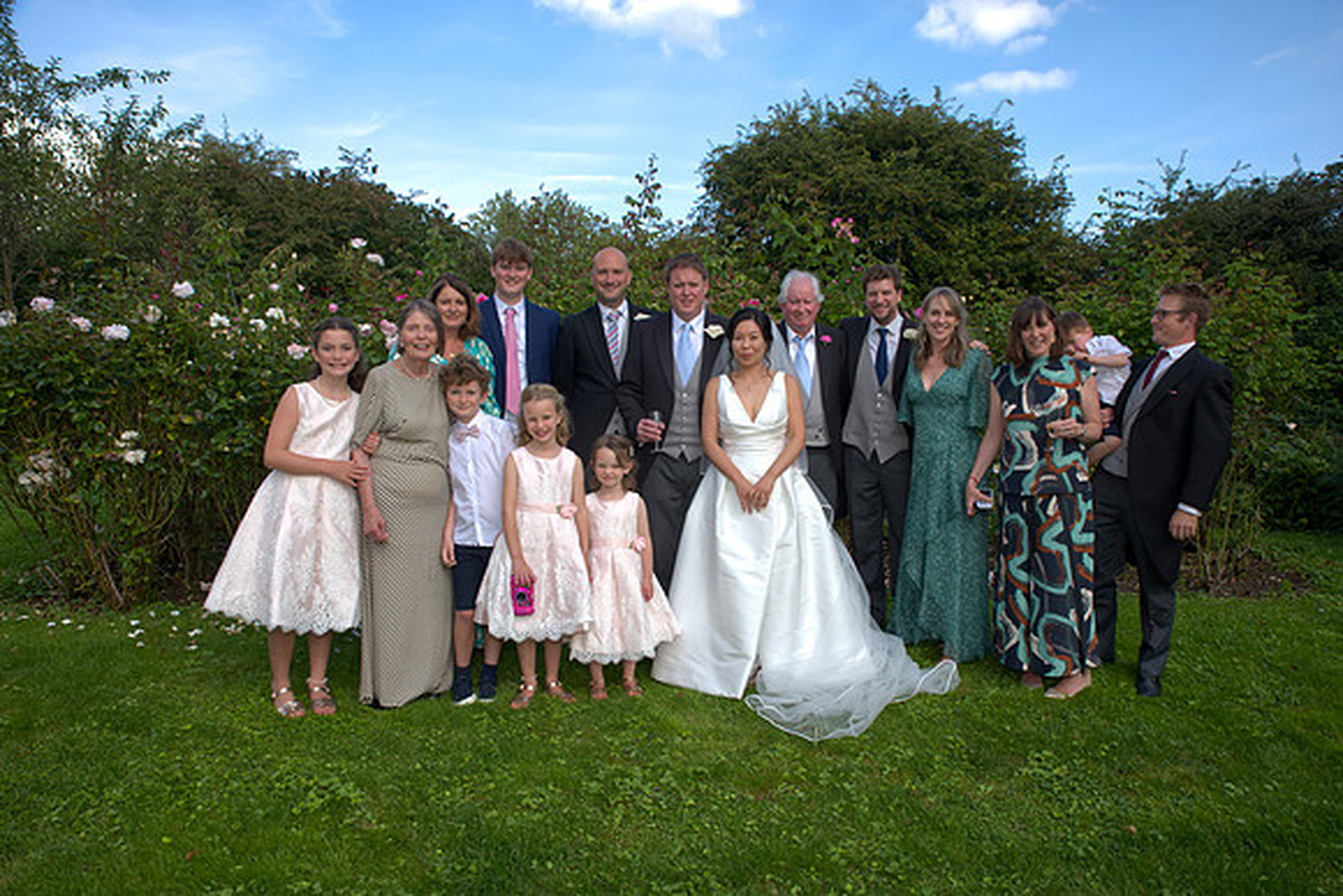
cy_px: 448
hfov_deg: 73.7
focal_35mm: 24
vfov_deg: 53.2
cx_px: 672
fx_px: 896
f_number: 8
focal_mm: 24
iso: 250
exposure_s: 1/160
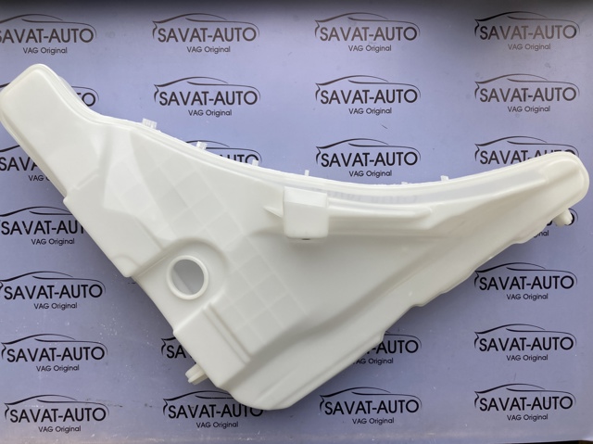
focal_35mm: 28
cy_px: 222
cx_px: 296
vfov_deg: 49.7
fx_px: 479
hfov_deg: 63.5
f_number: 1.8
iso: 25
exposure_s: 1/122
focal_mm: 3.99
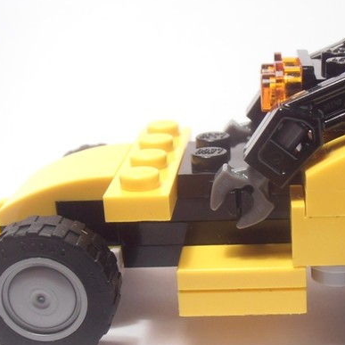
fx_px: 857
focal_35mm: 76
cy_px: 209
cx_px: 245
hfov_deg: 22.6
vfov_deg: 22.7
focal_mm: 6.61
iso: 80
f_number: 3.9
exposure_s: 1/40
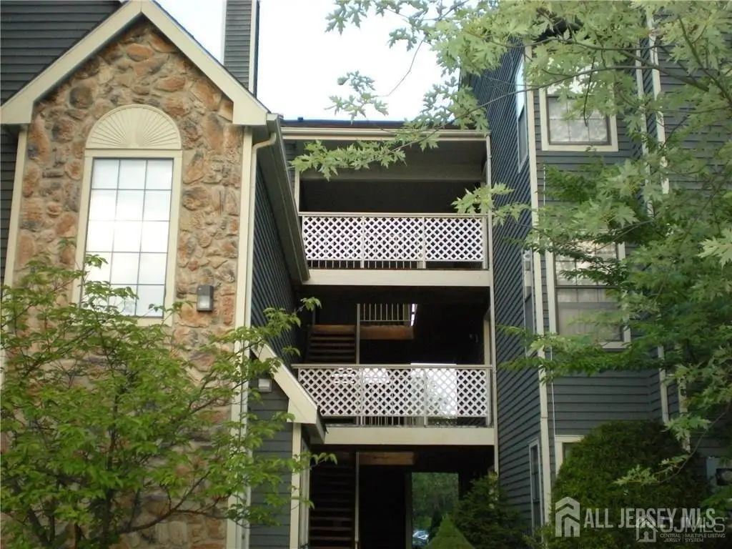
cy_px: 274
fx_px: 930
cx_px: 366
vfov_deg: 32.9
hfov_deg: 42.9
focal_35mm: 44
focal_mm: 7.4
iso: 396
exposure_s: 1/124
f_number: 3.5
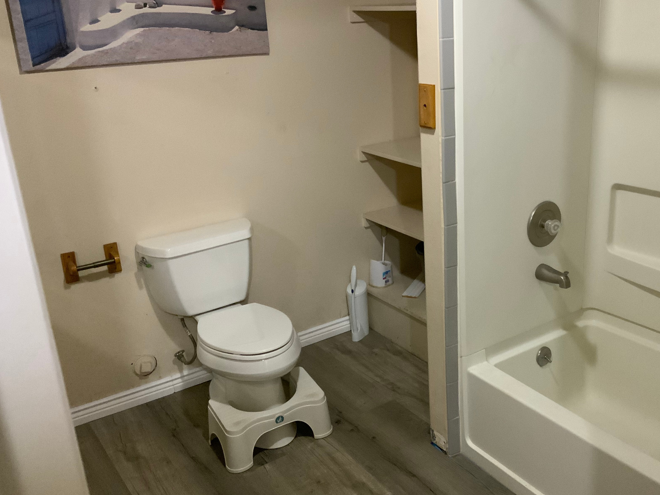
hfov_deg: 49.6
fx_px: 706
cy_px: 251
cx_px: 412
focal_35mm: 37
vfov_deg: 38.7
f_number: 1.8
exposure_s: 1/30
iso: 250
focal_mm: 3
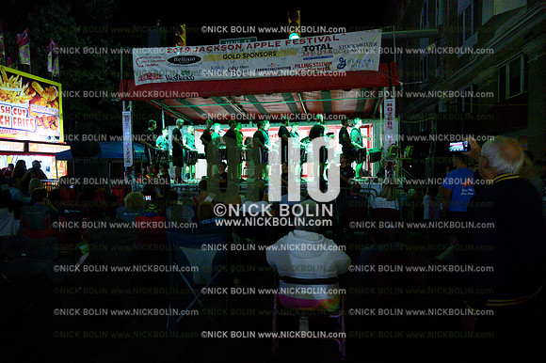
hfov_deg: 73.8
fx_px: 364
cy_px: 182
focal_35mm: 24
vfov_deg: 53.1
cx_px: 273
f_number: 4
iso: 32000
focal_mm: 24
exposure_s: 1/1000
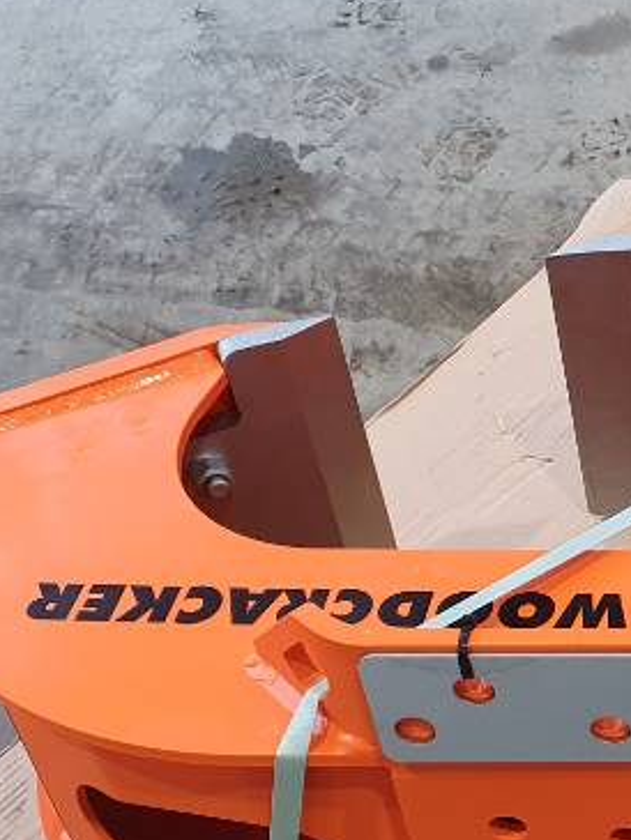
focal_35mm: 73
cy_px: 559
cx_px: 972
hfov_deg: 17.8
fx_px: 1773
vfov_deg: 26.5
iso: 100
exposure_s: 1/100
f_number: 2.4
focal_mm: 4.32
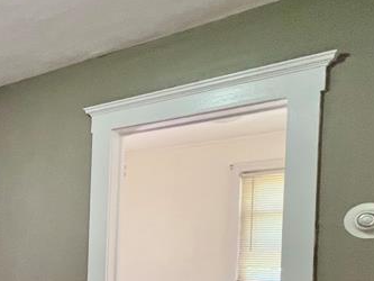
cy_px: 256
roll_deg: -1.7
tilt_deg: -1.0
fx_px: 432
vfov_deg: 33.9
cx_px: -95
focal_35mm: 40
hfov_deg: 34.9
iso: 200
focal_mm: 1.57
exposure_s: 1/99
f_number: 1.8
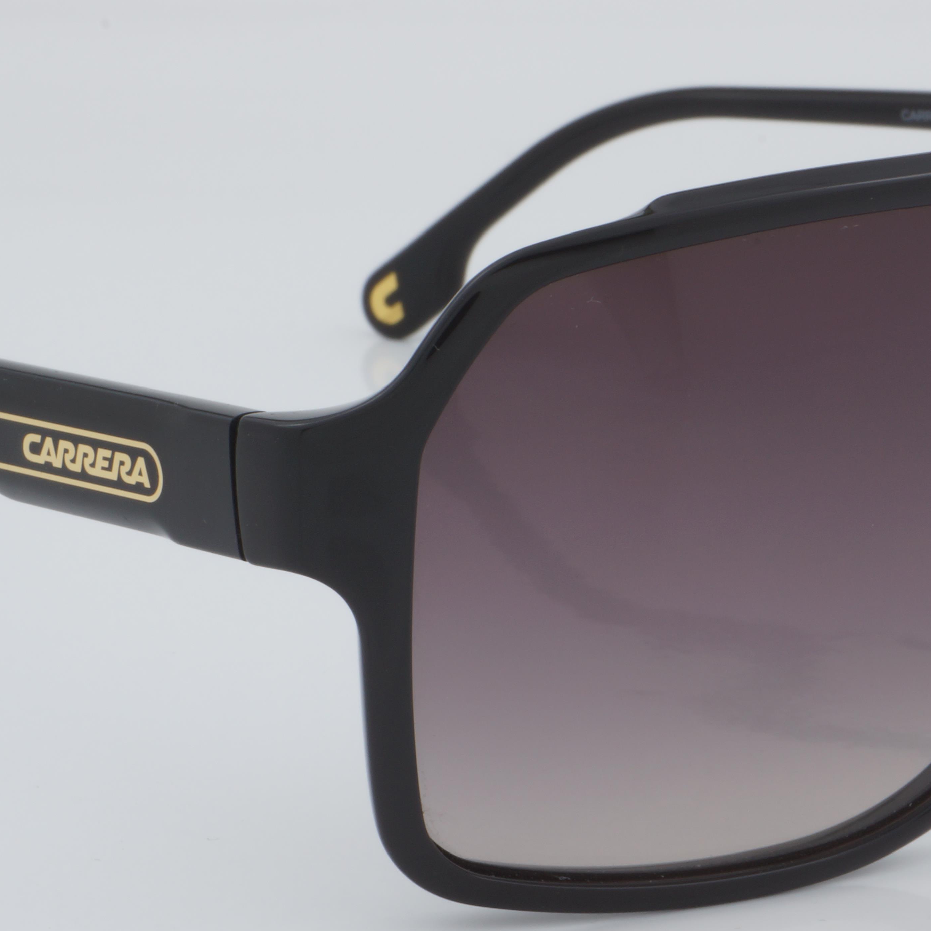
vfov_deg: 11.6
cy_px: 534
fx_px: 4592
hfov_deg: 11.6
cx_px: 589
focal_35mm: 151
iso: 100
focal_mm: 55
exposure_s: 1/4
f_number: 32
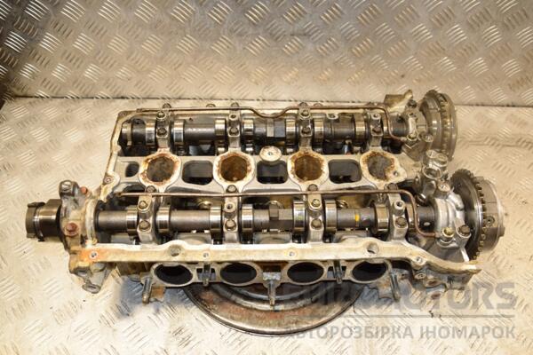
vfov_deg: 41.7
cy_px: 178
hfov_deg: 59.5
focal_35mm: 32
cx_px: 266
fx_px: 466
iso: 800
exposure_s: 1/200
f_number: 5.6
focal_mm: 21
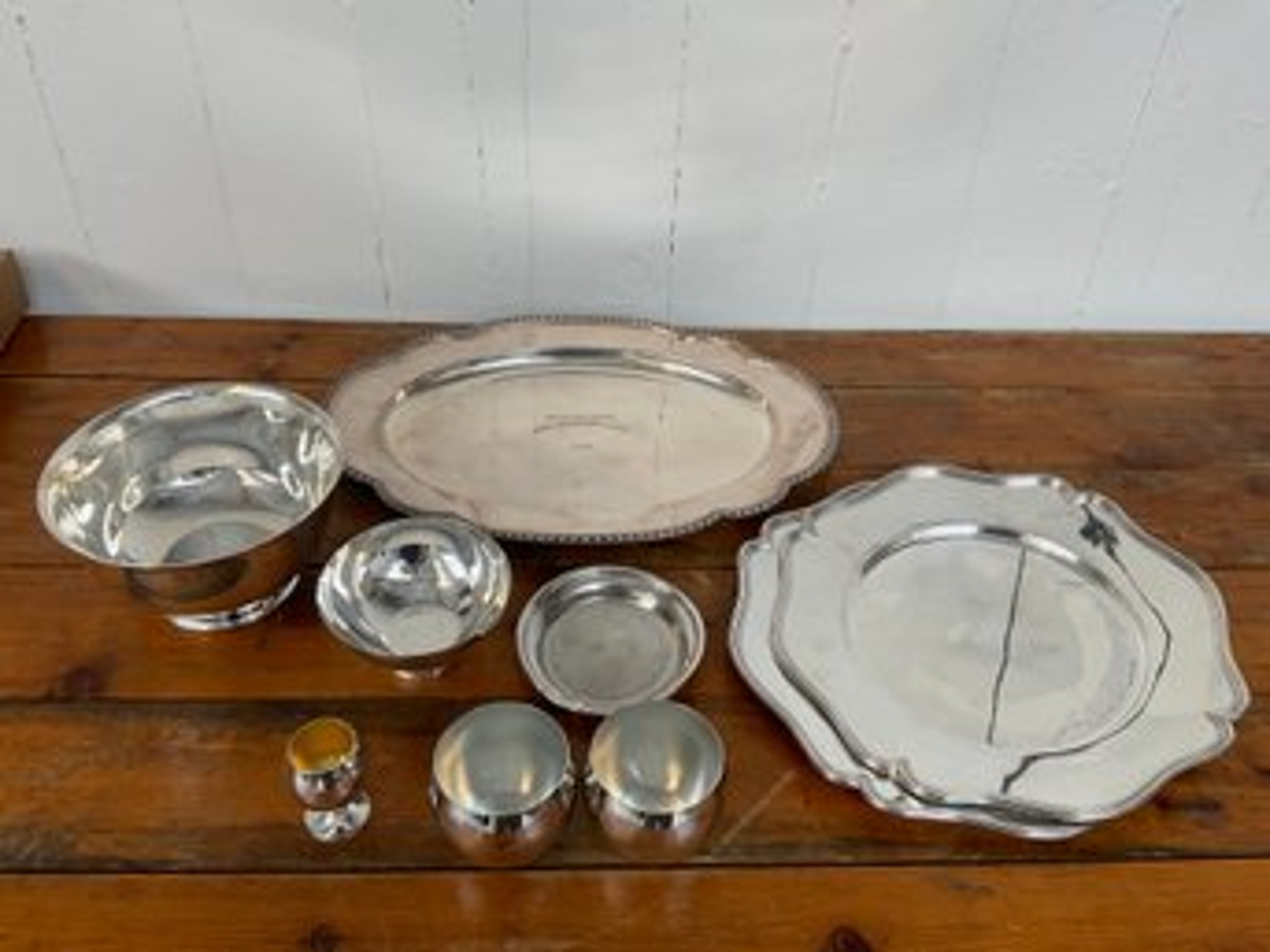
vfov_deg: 48.2
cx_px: 635
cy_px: 476
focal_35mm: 29
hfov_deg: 61.7
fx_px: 1064
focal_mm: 3
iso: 32
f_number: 1.8
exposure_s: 1/120
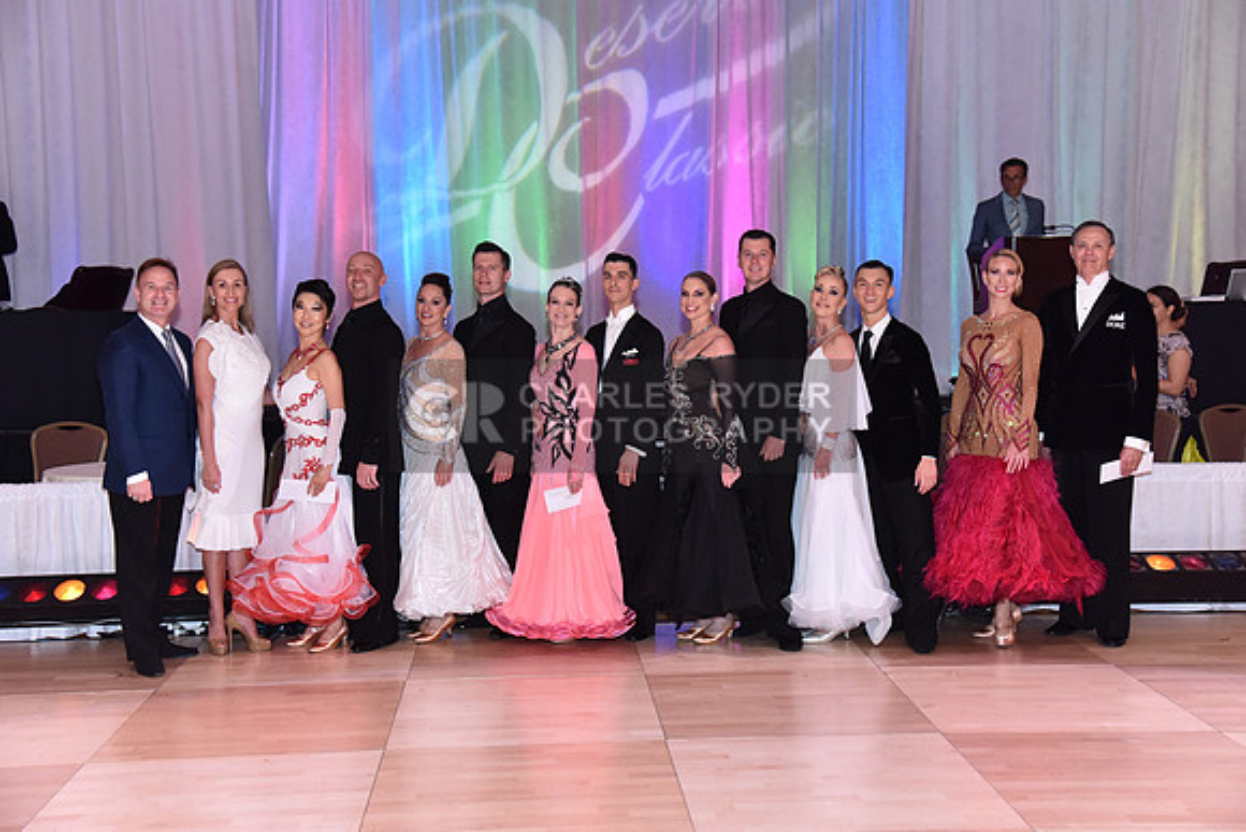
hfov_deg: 42.7
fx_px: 1592
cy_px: 416
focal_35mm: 46
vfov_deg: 29.3
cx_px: 623
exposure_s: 1/250
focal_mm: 46
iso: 2000
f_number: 5
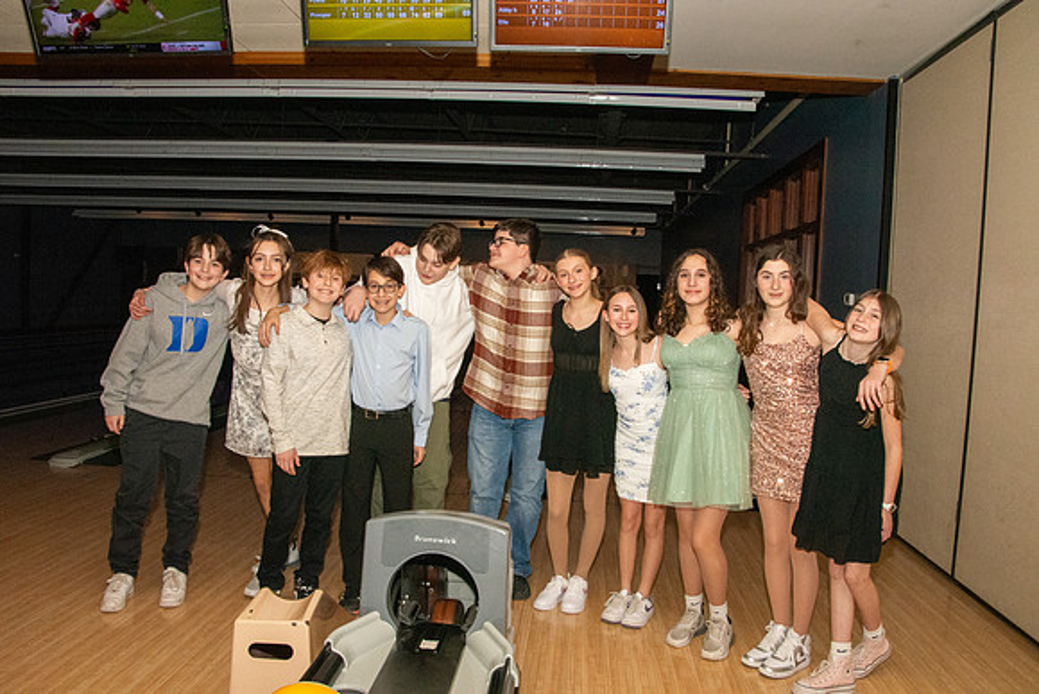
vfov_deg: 48.0
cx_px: 520
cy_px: 347
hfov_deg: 67.4
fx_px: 779
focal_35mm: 27
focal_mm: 18
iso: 4000
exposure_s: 1/160
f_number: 14
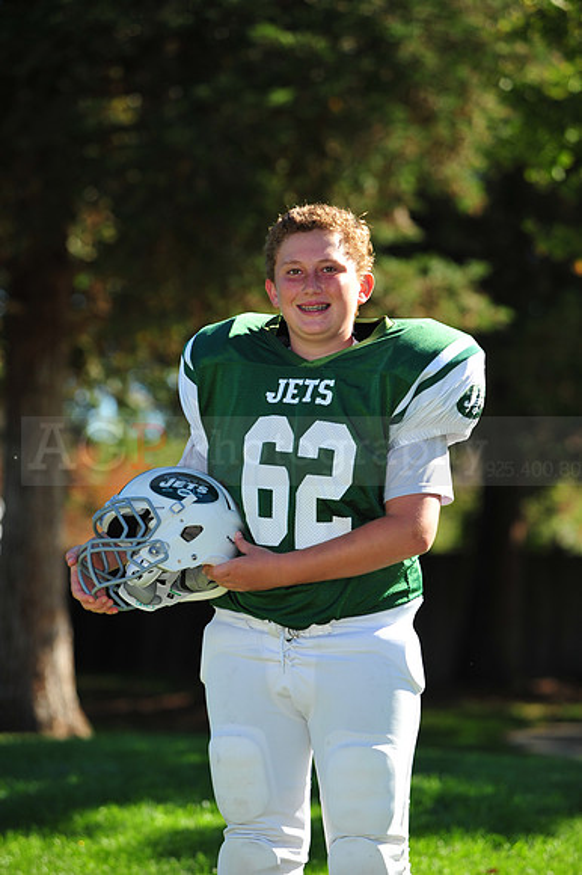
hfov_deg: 8.3
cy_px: 438
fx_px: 4006
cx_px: 291
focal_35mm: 165
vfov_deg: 12.5
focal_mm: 165
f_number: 4.5
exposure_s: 1/1250
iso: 400
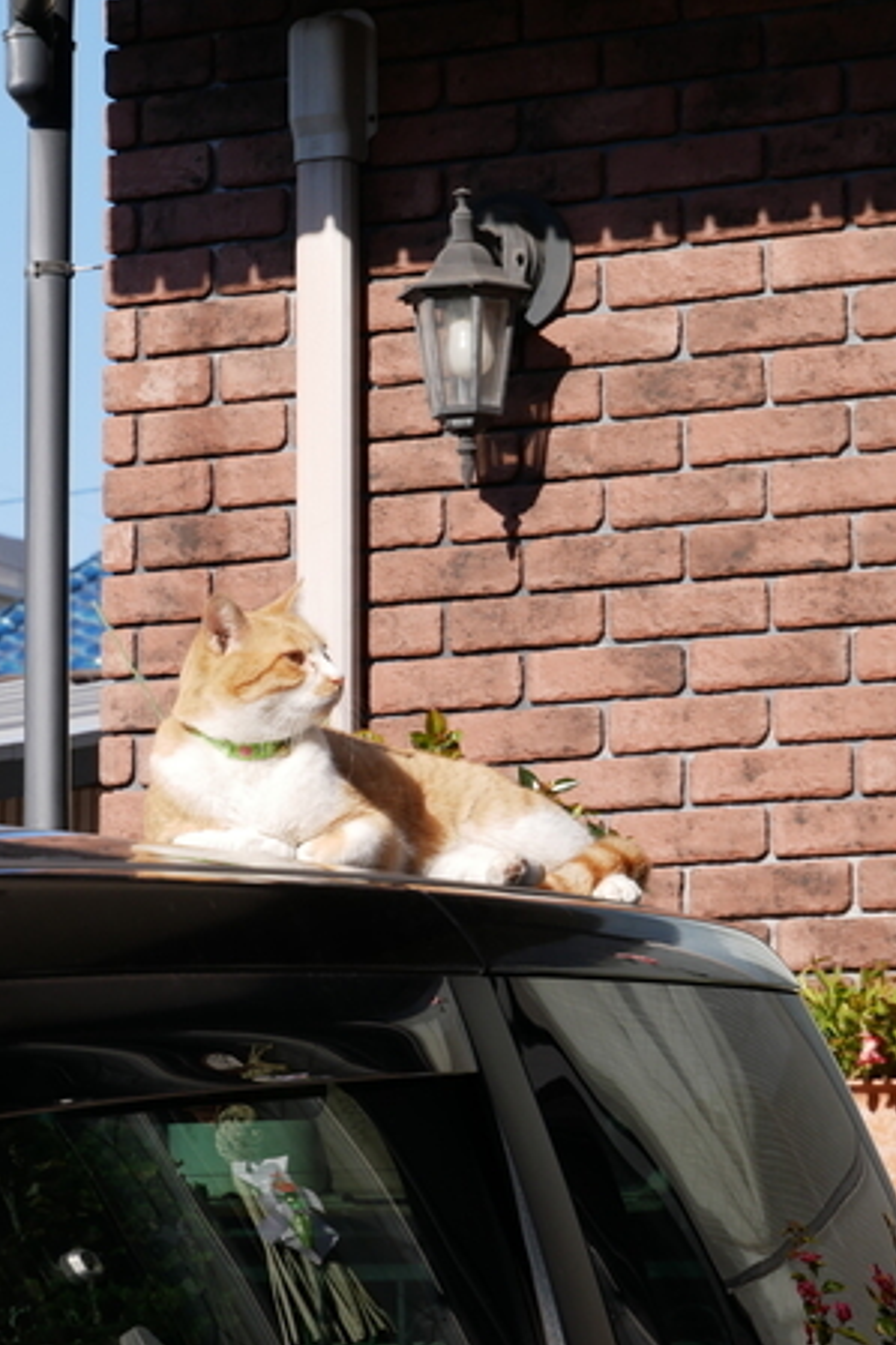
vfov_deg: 12.3
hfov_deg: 8.2
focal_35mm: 167
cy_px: 672
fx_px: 6239
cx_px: 288
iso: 200
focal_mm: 60
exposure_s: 1/400
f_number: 8
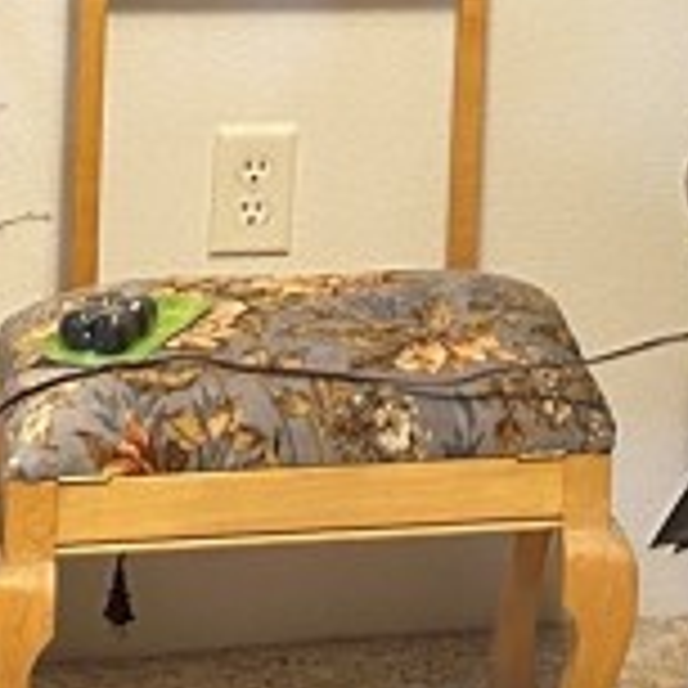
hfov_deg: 11.2
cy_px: -688
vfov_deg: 10.4
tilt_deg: -4.6
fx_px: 3463
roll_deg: -3.4
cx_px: 787
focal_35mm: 154
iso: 640
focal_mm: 5.7
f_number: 1.5
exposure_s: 1/40
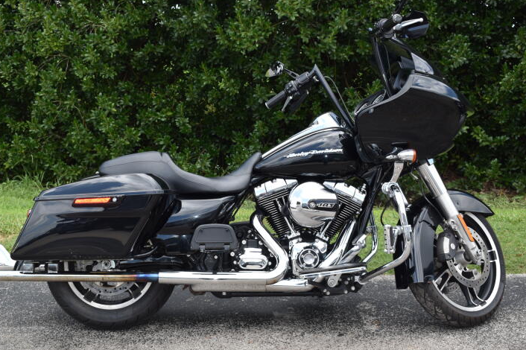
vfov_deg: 26.5
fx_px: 745
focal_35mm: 51
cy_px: 172
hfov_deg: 38.8
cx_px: 229
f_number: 6.3
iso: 100
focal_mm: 30
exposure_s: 1/200
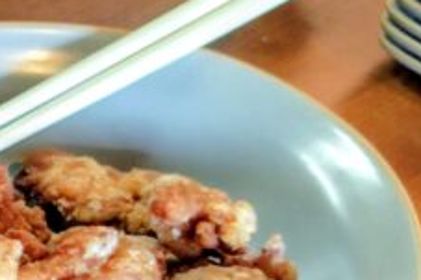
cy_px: 224
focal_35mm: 135
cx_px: -571
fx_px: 1578
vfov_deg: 10.1
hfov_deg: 12.3
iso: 306
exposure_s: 1/50
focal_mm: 5.6
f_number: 1.9
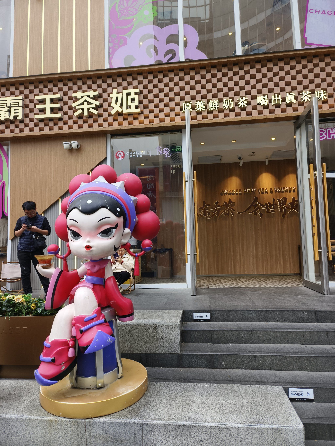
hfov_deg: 58.9
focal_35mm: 23
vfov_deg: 73.9
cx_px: 168
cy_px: 223
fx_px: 297
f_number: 1.75
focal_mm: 5.5
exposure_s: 1/256
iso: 72
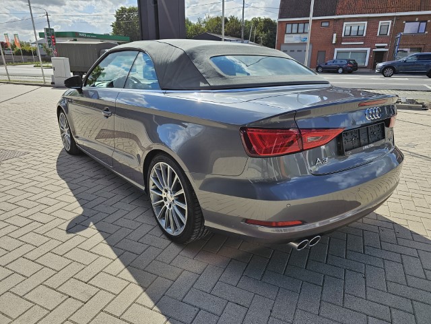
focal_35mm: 23
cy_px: 162
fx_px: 286
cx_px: 216
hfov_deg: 73.9
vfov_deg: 58.9
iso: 20
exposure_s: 1/1225
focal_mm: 6.3
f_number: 1.7
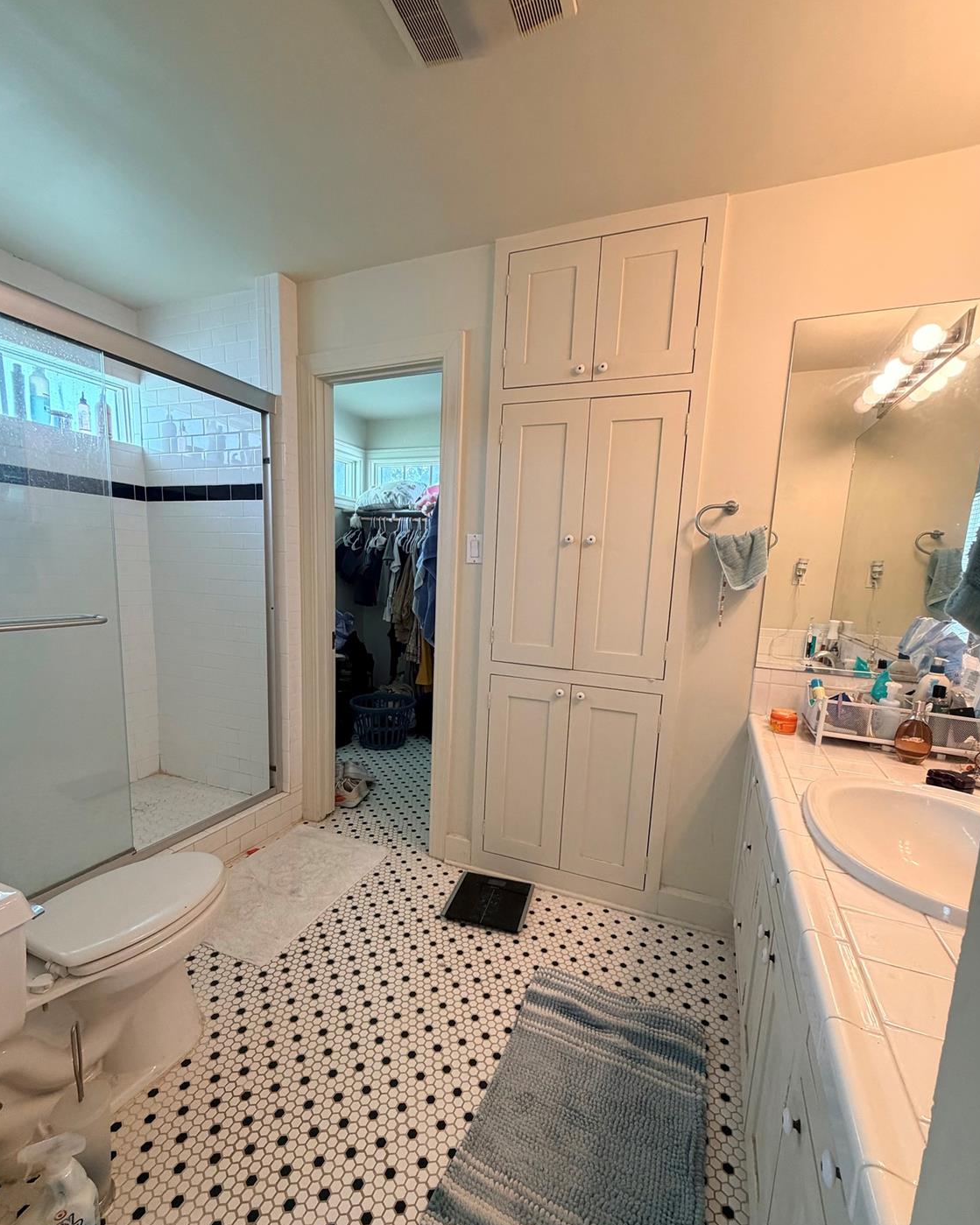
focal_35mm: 15
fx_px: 544
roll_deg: -2.3
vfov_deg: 96.6
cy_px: 657
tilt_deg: -9.6
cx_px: 485
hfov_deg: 84.0
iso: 250
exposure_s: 1/60
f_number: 2.2
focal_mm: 2.22
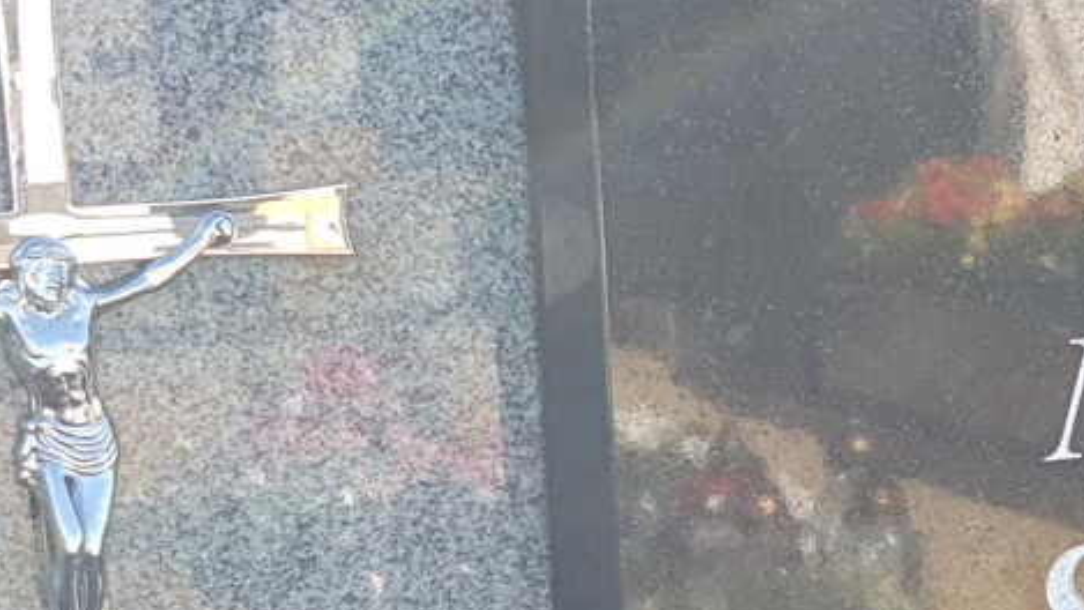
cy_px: 626
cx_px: 1063
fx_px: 1667
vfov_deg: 20.0
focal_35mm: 58
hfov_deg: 33.2
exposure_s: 1/387
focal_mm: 4.2
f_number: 1.7
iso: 40
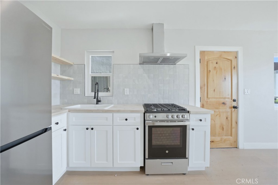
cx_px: 139
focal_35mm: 12
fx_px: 93
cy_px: 92
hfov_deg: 112.6
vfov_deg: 90.0
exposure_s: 1/125
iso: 800
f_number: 5.6
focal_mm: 12
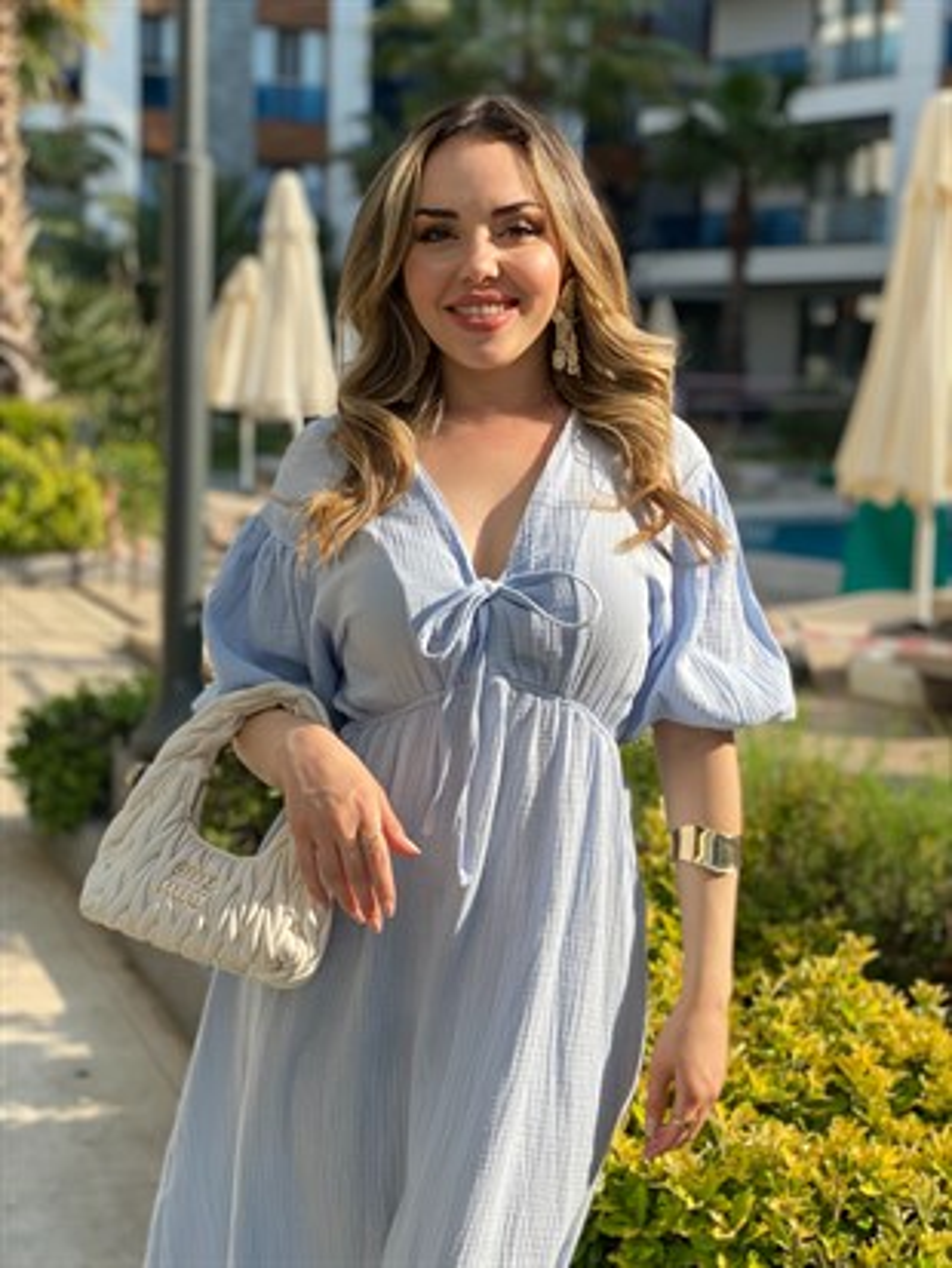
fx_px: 1906
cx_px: 476
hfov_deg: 28.0
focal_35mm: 52
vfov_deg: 36.8
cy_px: 634
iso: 20
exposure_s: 1/813
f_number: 2
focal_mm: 6
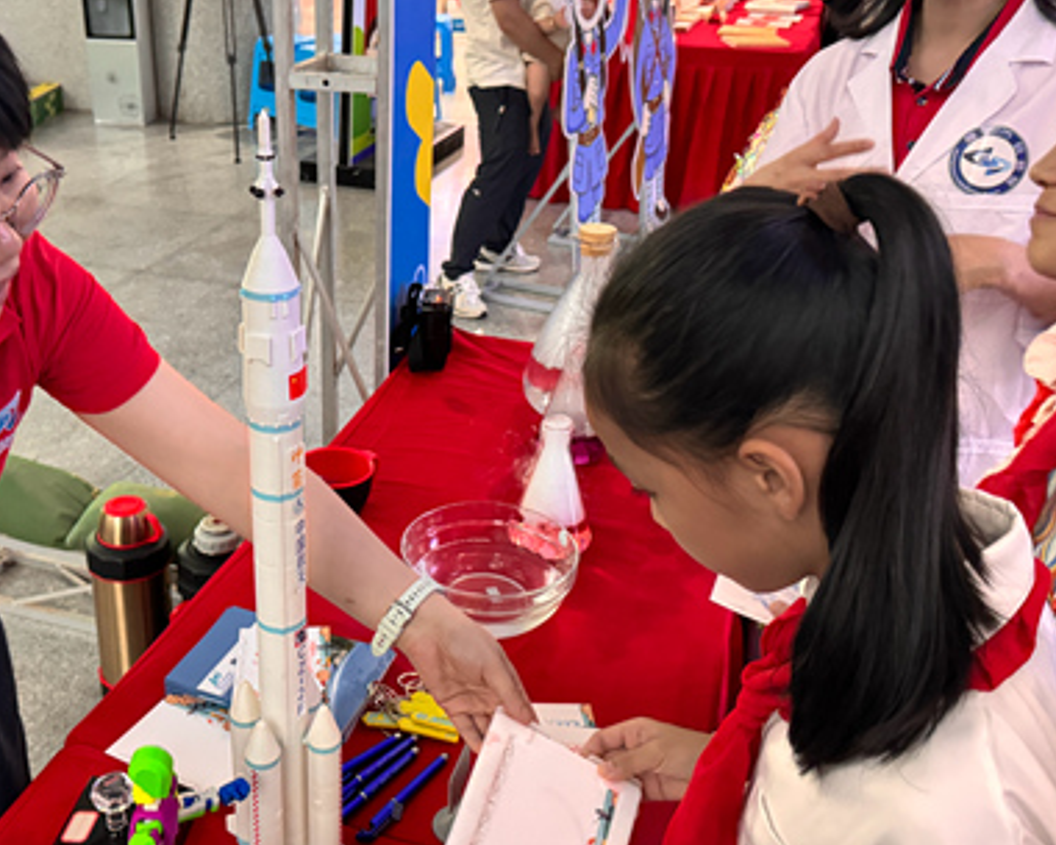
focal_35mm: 37
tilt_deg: -26.3
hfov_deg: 48.4
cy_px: 411
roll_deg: +0.2
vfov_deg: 40.1
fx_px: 1156
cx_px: 370
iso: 800
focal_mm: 6.76
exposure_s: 1/51
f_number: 1.78
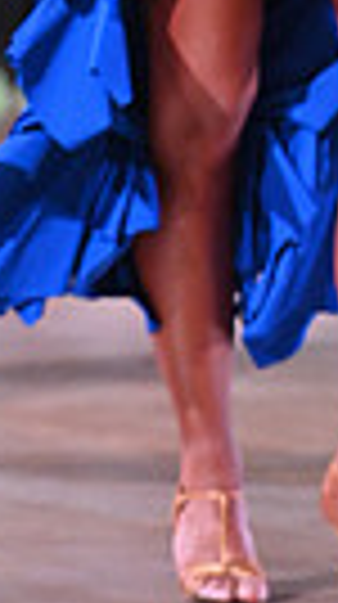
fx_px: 10540
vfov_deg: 3.3
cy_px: -284
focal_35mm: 659
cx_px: -493
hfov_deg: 1.8
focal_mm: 145
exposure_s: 1/400
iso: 5000
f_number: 5
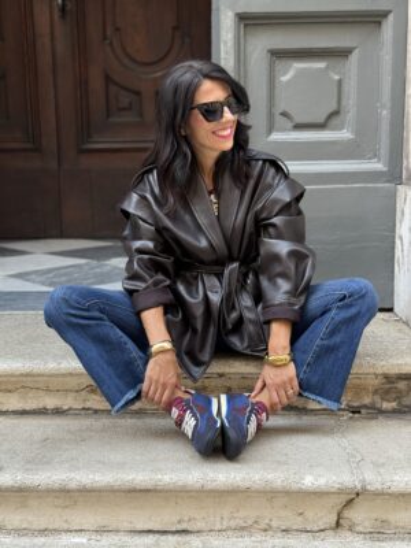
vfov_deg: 39.7
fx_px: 760
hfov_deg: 30.3
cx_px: 206
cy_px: 274
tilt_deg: -9.3
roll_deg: +0.4
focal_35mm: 48
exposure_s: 1/270
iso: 100
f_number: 1.78
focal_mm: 6.76
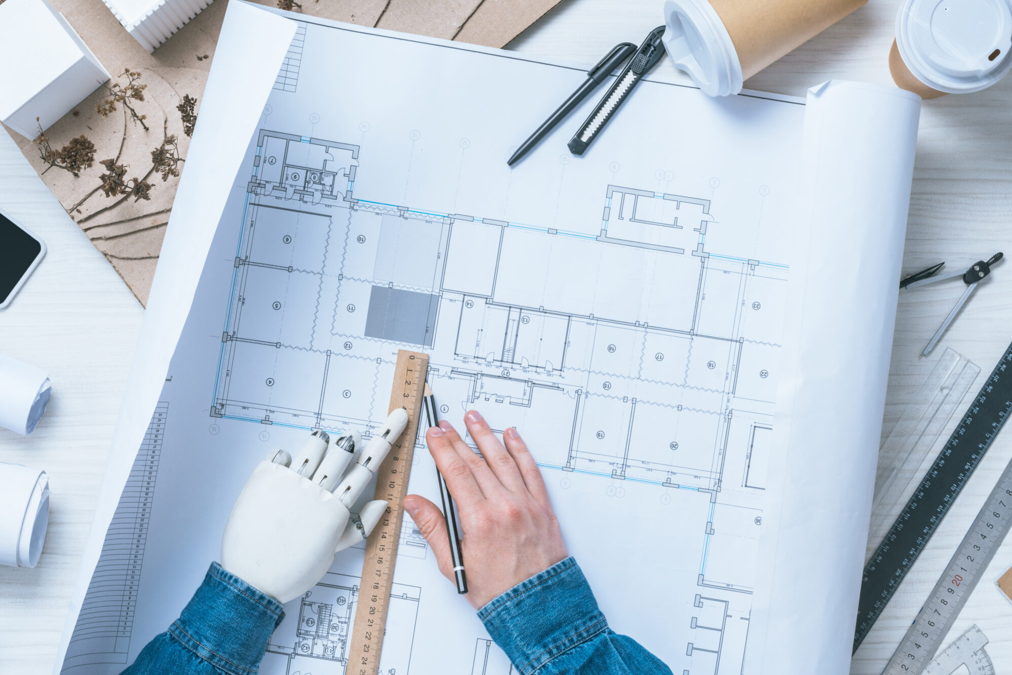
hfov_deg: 31.4
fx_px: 1800
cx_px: 523
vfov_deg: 21.3
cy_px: 346
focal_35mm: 64
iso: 400
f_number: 13
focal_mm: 50
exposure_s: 1/200
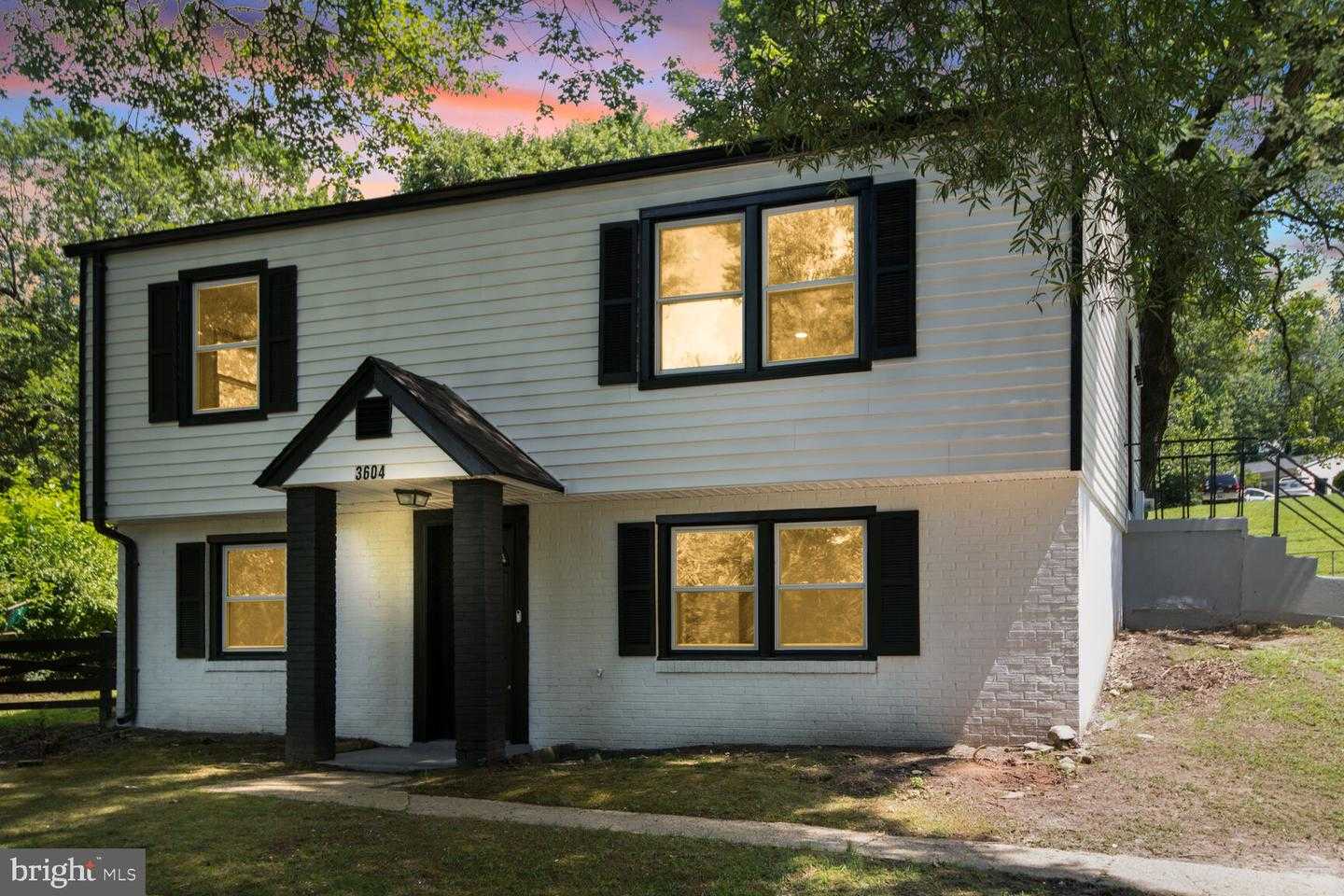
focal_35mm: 35
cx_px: 672
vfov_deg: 37.9
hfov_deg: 54.4
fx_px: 1307
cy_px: 448
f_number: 8
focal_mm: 35
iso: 200
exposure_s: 1/125
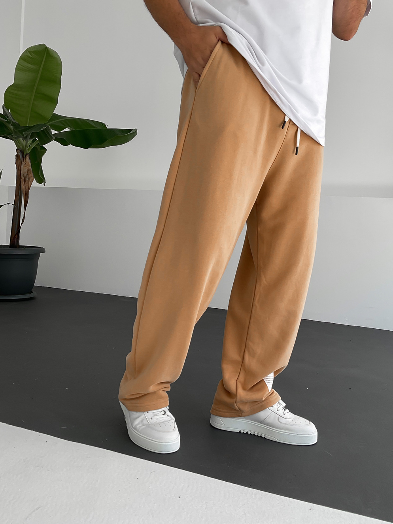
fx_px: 530
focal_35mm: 35
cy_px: 249
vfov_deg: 52.6
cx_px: 223
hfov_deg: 40.6
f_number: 1.8
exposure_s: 1/140
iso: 16
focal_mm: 3
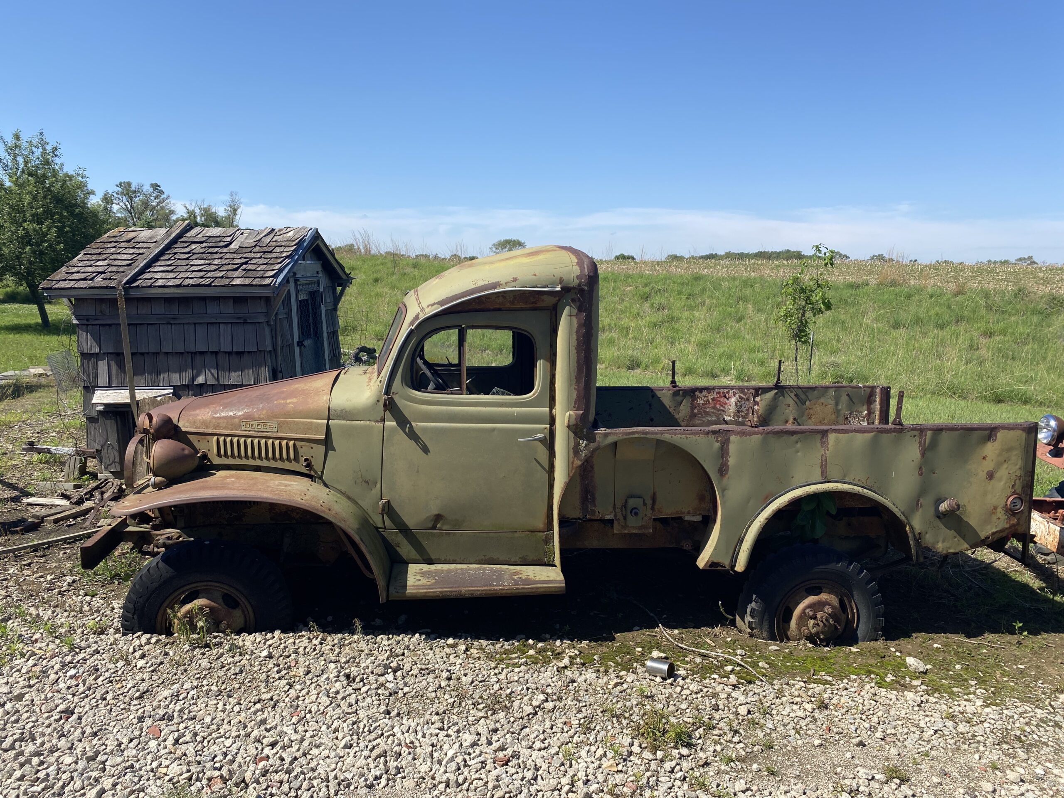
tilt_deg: -7.7
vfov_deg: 53.1
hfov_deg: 67.3
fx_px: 799
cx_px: 532
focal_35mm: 26
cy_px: 399
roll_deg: -1.2
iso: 32
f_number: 1.8
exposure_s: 1/2410
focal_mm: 4.25
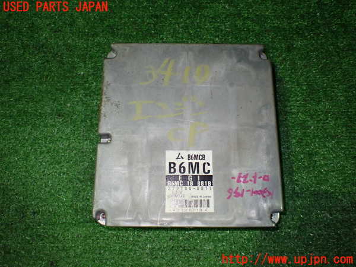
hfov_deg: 60.0
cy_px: 134
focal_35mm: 30
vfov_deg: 46.8
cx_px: 178
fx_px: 309
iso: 800
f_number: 2.3
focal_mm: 5.4
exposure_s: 1/100
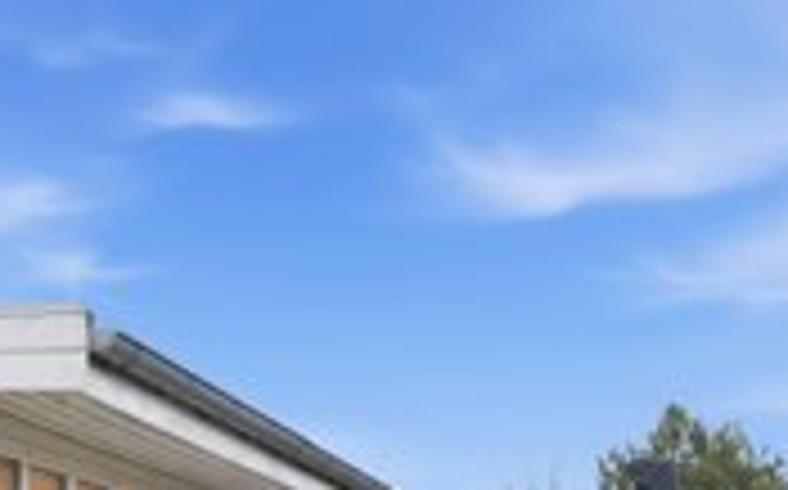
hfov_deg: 24.1
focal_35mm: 84
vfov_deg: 15.0
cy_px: 575
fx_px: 1802
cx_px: 117
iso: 200
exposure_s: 1/100
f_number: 8
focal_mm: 24
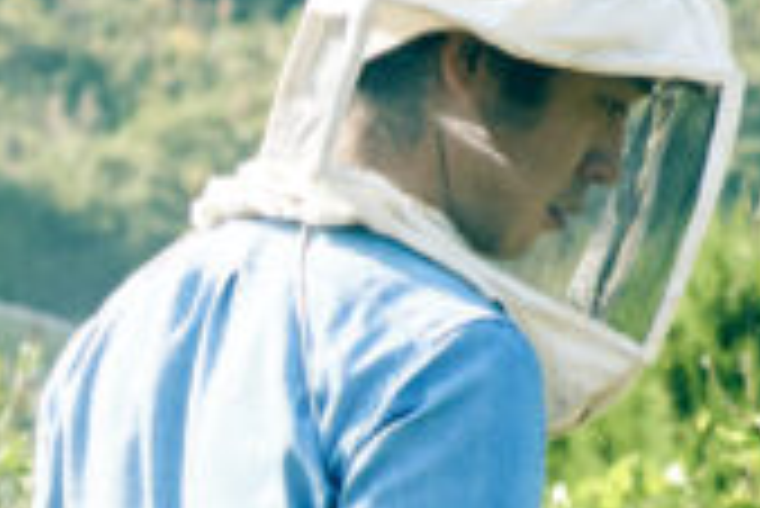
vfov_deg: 2.5
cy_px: 623
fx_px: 11579
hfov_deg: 3.8
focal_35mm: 548
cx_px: -22
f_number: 4.8
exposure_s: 1/750
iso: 400
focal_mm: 70
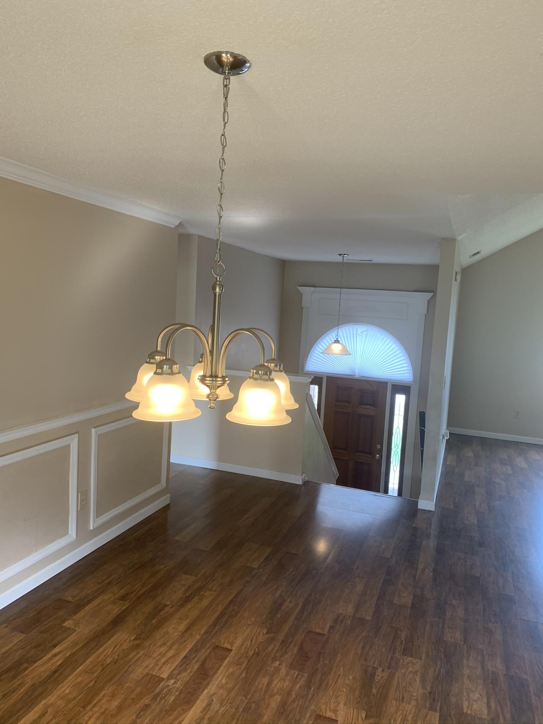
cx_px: 272
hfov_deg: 53.1
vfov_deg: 67.3
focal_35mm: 26
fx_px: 544
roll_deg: -2.6
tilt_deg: -8.4
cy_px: 362
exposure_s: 1/60
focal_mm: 4.25
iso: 80
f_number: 1.8
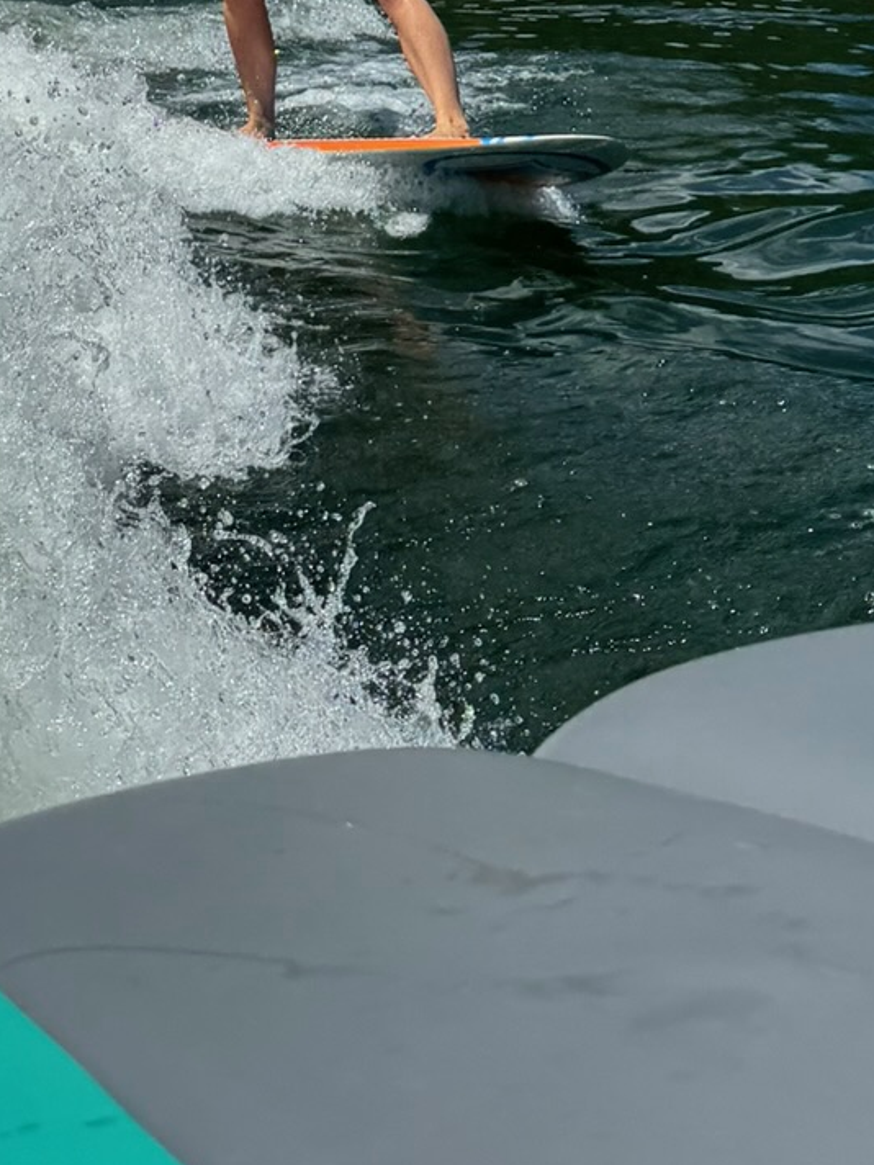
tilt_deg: +3.4
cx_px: 152
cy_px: -422
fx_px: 2323
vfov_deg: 24.0
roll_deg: -1.5
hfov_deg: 21.0
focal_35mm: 69
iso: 80
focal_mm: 6.76
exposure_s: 1/9009
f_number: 1.78
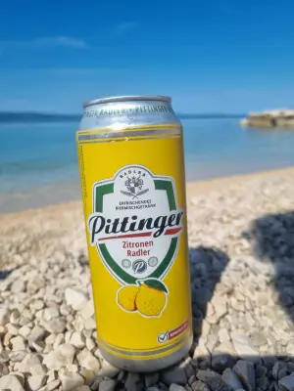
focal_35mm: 26
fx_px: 294
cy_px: 196
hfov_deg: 53.1
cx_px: 147
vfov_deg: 67.3
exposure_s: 1/4160
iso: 50
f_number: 1.8
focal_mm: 5.4
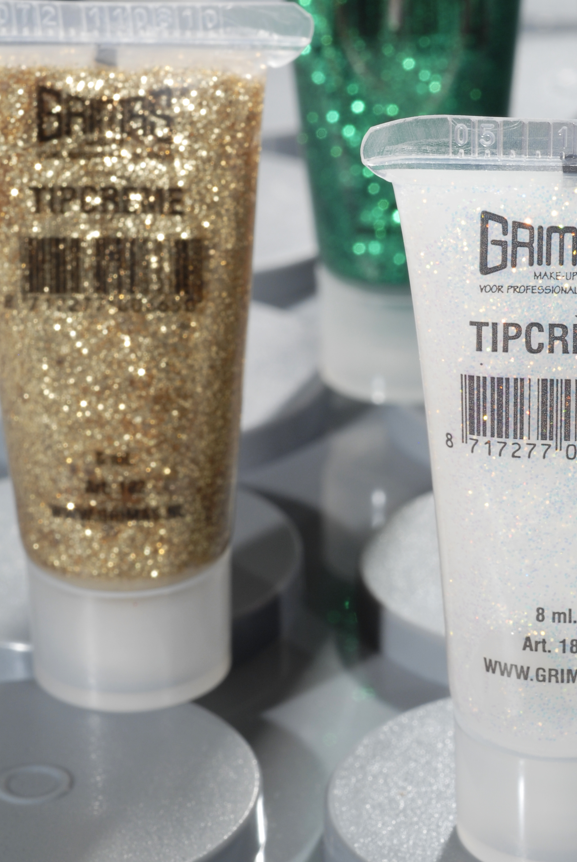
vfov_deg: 14.8
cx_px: 441
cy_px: 275
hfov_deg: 9.9
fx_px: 3308
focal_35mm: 138
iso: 100
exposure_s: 1/2
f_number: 16
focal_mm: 60
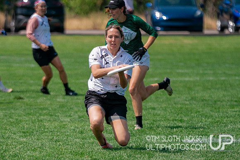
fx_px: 2869
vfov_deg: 3.2
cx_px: 73
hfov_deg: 4.8
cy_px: 170
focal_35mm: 430
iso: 640
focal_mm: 200
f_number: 2.8
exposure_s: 1/12800
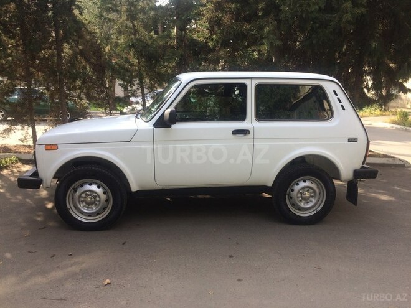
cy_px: 154
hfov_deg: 61.7
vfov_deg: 48.2
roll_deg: +0.7
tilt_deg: -11.5
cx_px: 206
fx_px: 344
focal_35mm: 29
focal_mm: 4.15
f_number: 2.2
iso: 32
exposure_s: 1/540
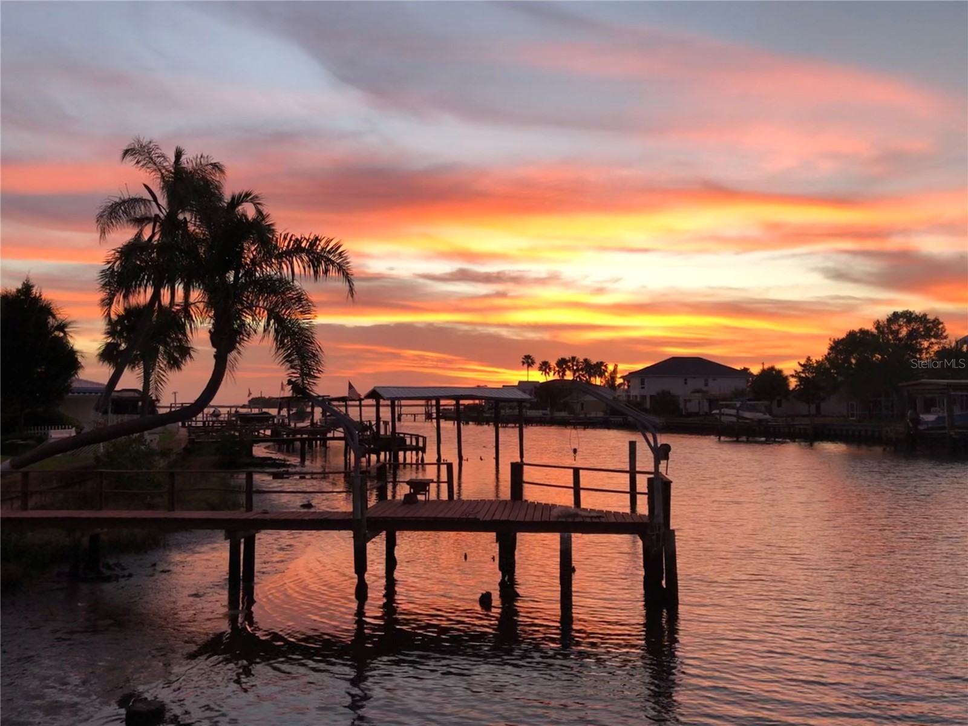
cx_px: 484
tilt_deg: +3.4
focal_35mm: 28
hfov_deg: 63.4
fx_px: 783
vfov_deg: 49.7
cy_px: 363
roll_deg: -0.1
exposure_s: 1/120
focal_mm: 4
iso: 64
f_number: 1.8
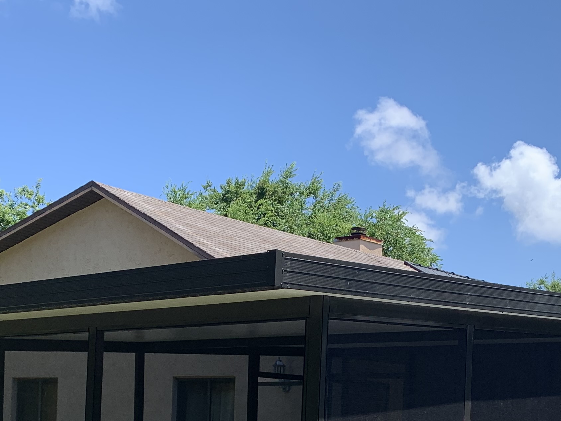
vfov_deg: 22.7
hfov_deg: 31.2
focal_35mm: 62
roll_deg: -1.7
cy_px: 428
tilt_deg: +4.0
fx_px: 1005
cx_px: 314
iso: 25
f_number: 1.8
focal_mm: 4.25
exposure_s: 1/1266
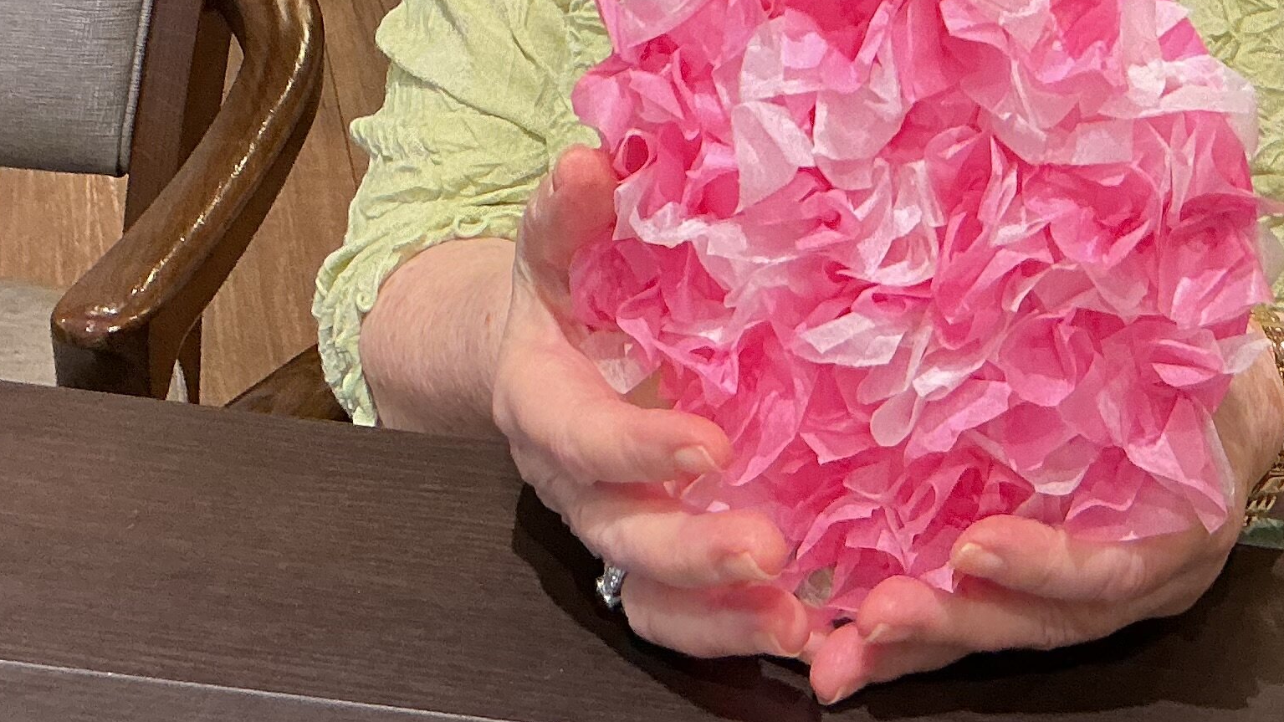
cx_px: 835
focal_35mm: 83
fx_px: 2826
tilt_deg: -13.5
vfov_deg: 13.7
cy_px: -364
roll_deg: -3.2
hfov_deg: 25.5
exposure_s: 1/60
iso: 160
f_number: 1.8
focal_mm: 3
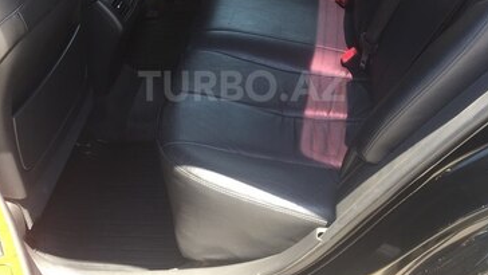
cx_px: 241
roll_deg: +11.9
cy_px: 86
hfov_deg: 47.3
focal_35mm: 43
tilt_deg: -36.2
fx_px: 557
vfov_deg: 27.5
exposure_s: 1/100
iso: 32
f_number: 2.2
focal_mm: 4.15
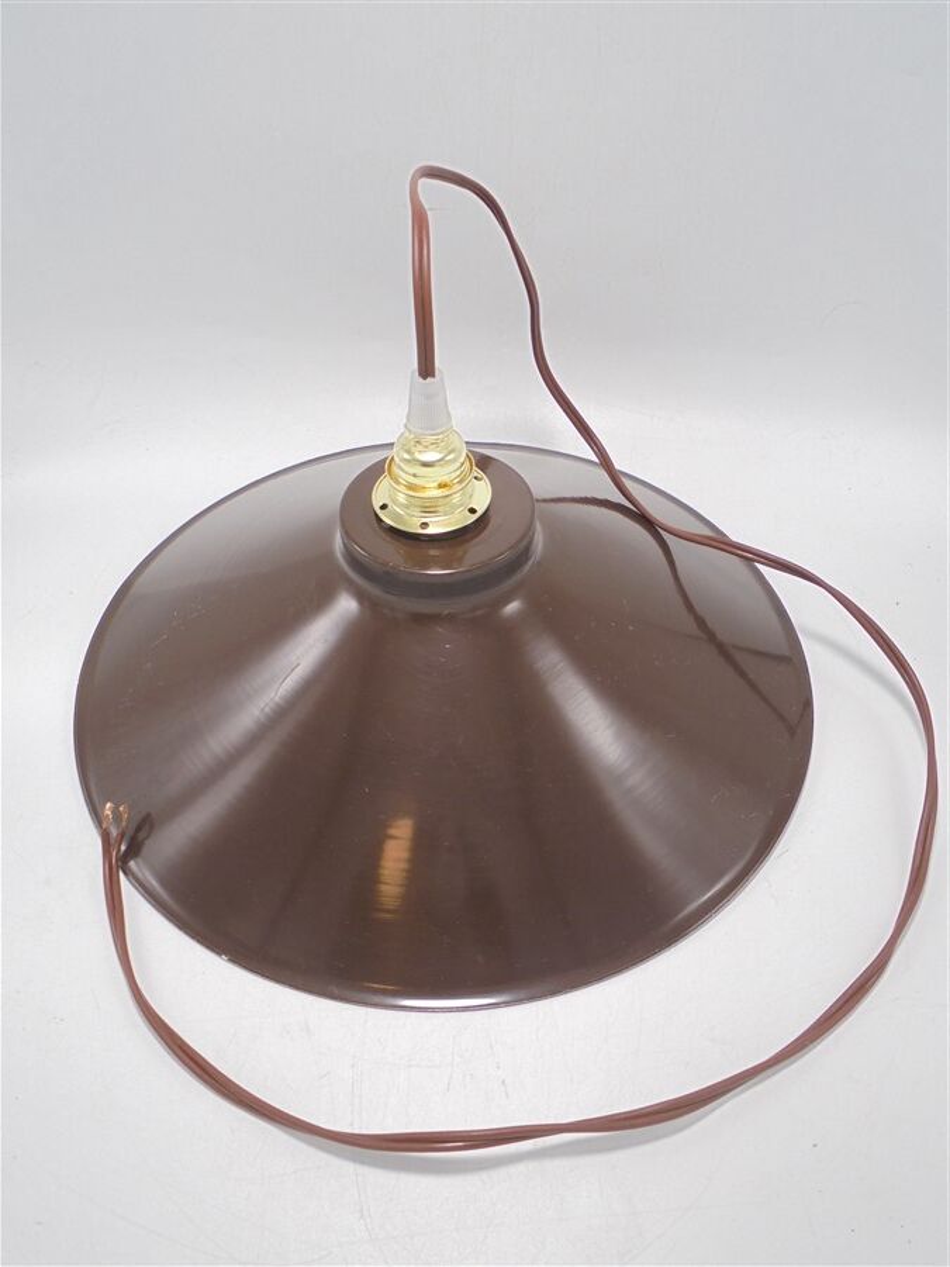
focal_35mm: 29
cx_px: 475
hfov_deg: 48.2
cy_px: 634
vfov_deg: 61.7
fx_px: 1061
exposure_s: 1/50
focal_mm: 5.3
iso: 100
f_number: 3.7
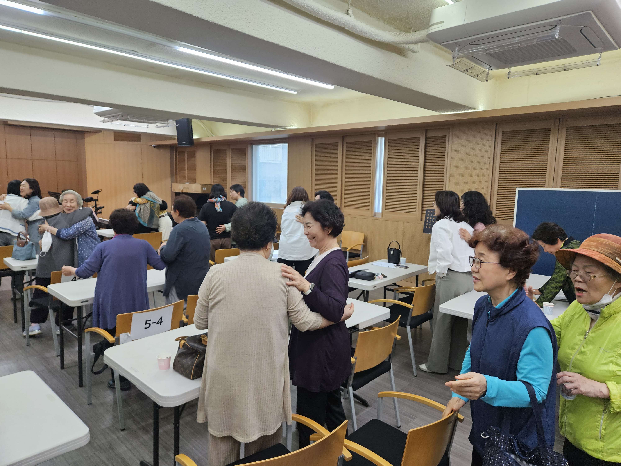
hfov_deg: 73.9
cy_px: 233
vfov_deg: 58.9
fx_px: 413
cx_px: 310
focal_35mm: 23
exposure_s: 1/120
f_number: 1.8
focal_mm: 5.4
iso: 80
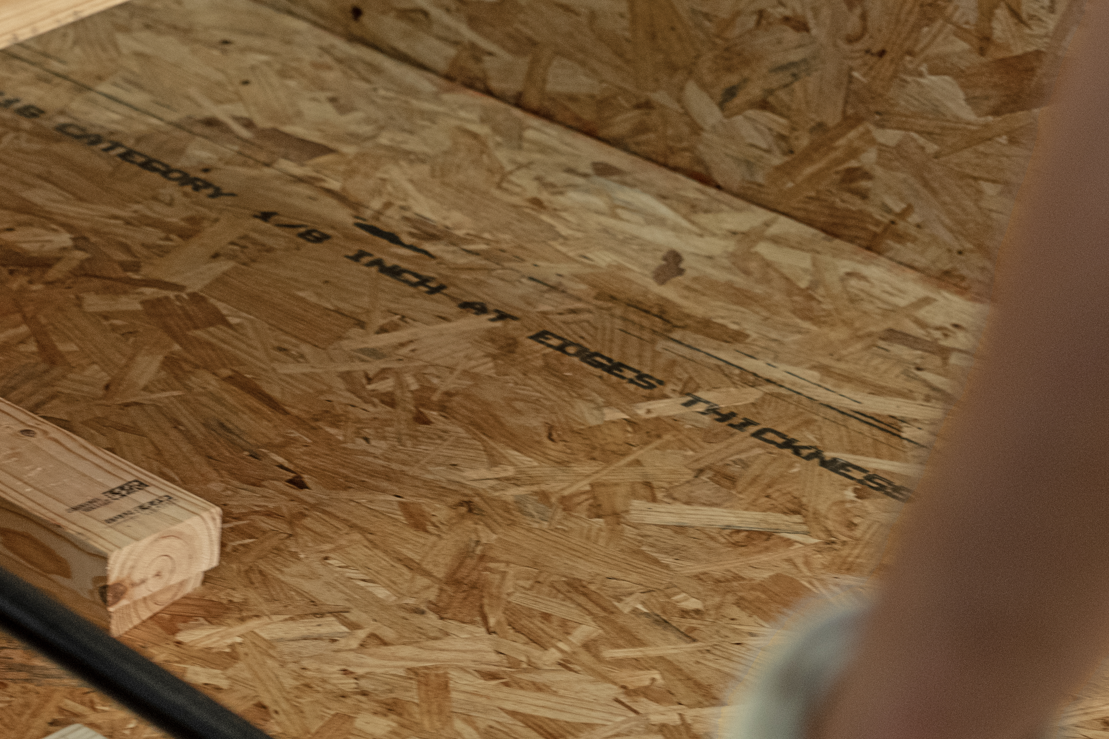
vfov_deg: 8.6
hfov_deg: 12.9
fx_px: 4897
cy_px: 48
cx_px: 549
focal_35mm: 159
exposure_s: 1/100
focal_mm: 70
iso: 800
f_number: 4
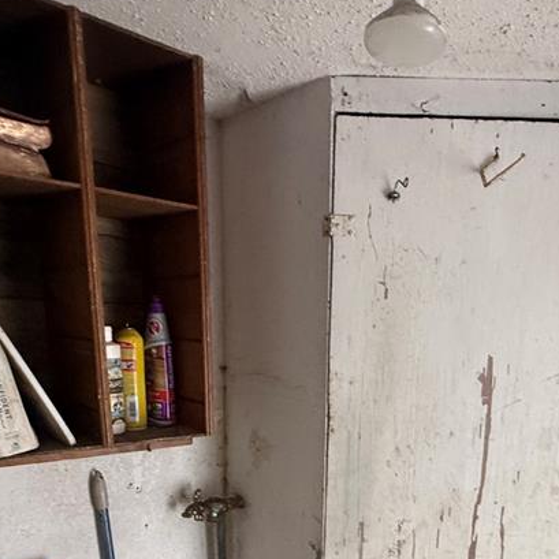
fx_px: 566
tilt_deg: -12.1
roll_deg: -1.4
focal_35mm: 31
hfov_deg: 52.0
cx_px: 350
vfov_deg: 49.0
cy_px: 461
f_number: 2.2
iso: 320
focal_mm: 2.22
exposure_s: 1/82
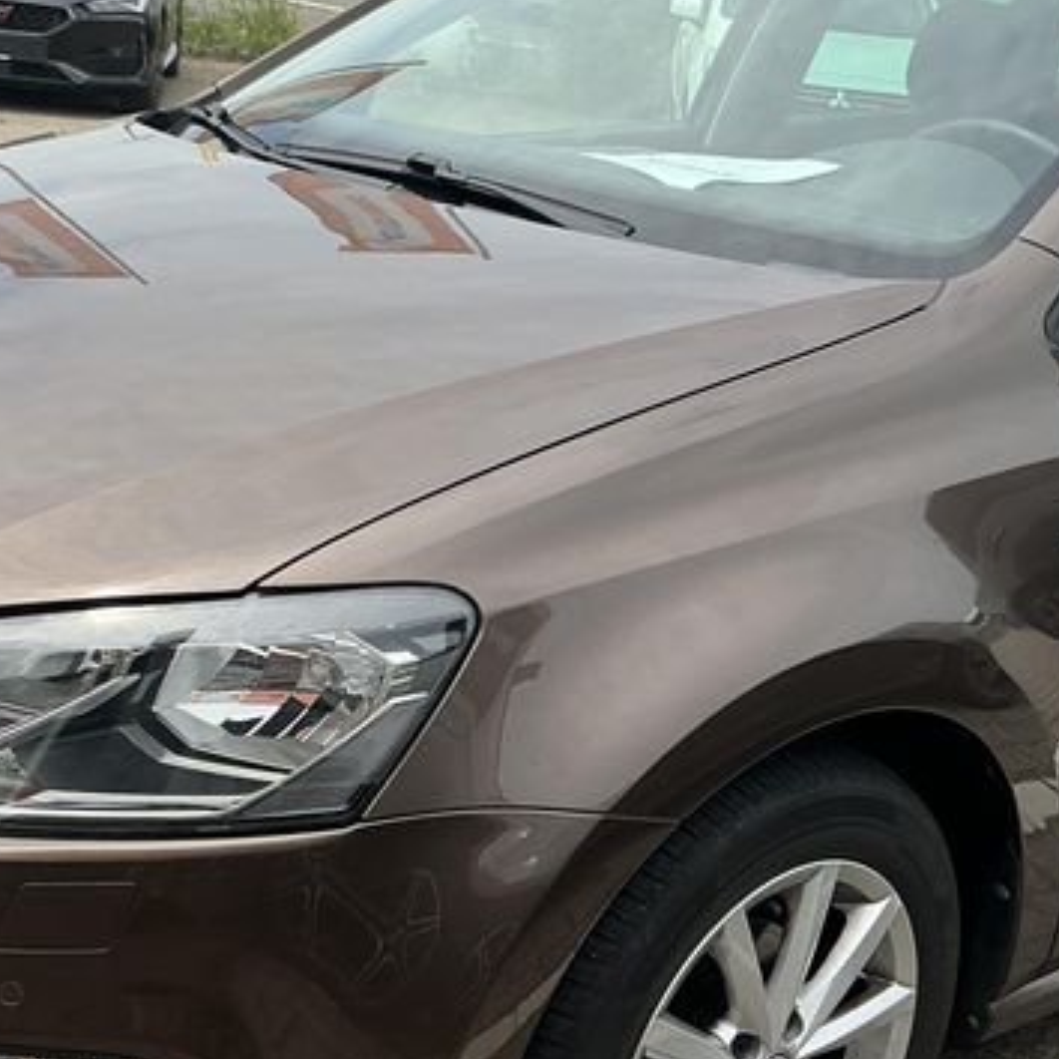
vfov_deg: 30.5
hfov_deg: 30.5
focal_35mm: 56
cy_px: 586
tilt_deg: -15.4
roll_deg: -3.3
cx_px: 479
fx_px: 1938
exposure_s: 1/1055
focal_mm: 3
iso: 25
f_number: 1.8
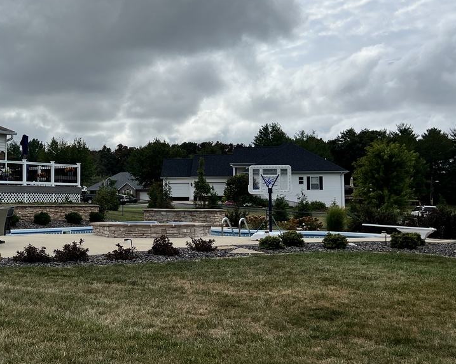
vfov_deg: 29.6
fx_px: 688
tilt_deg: +2.7
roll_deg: +1.0
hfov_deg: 35.7
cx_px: 106
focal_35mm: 51
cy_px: 152
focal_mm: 5.7
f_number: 1.5
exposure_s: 1/10309
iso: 50
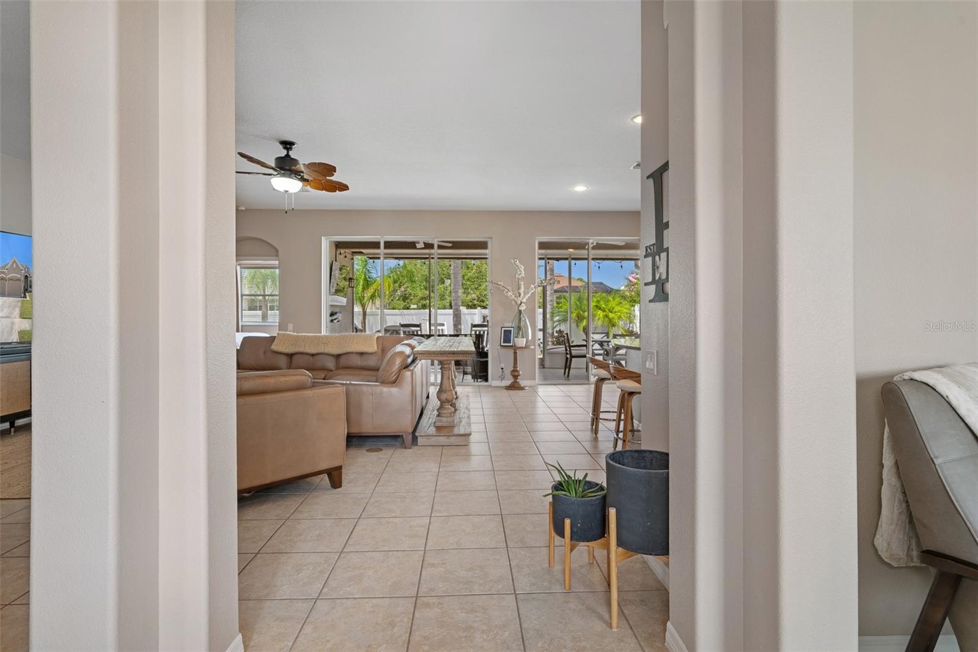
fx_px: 489
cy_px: 326
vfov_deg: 67.4
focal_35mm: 18
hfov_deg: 90.0
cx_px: 489
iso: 320
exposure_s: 1.3
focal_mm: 18
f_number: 8
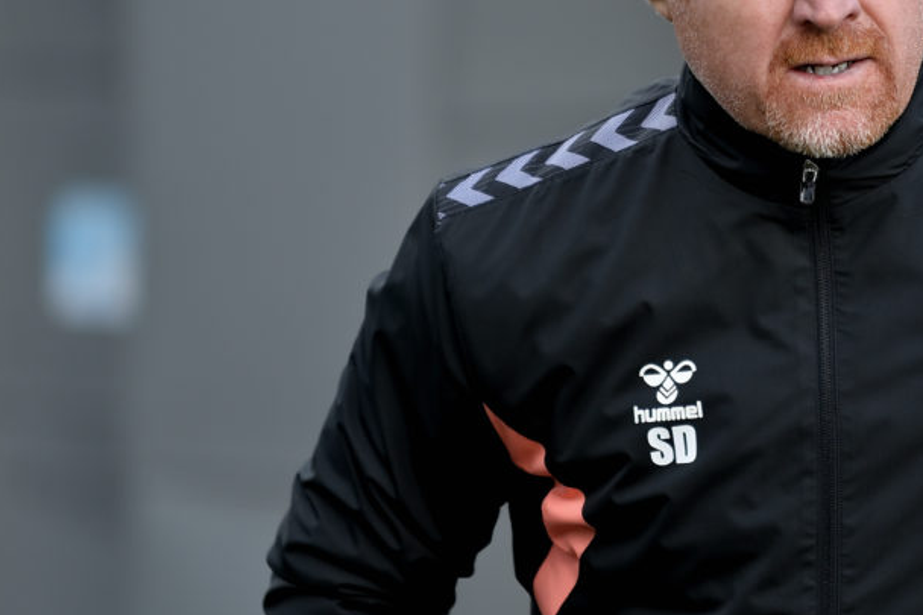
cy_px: 261
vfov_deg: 3.7
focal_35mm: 375
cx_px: 809
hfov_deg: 5.5
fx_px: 9611
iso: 250
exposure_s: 1/640
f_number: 2.8
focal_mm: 200
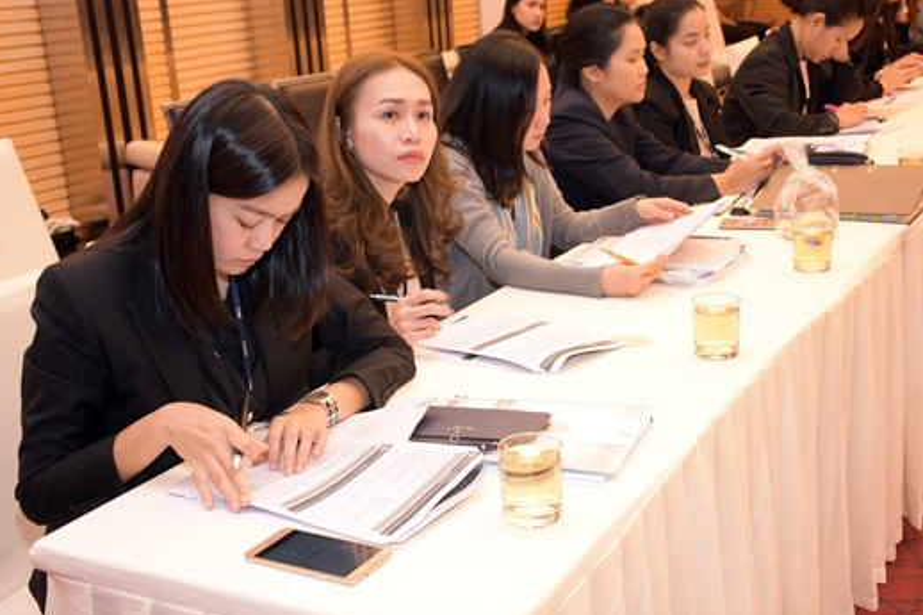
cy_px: 297
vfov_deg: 26.5
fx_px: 1307
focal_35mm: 51
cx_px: 474
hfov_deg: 38.9
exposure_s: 1/60
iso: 1000
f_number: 5.6
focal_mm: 32
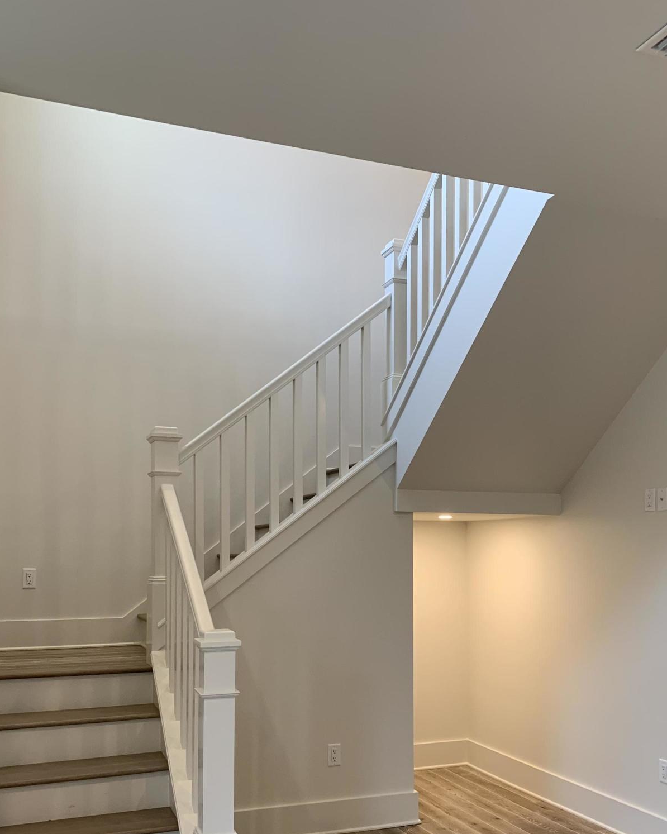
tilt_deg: +1.3
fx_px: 839
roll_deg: -0.1
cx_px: 345
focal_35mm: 34
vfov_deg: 51.9
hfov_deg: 43.3
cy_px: 555
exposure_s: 1/60
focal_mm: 4.25
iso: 100
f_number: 1.8
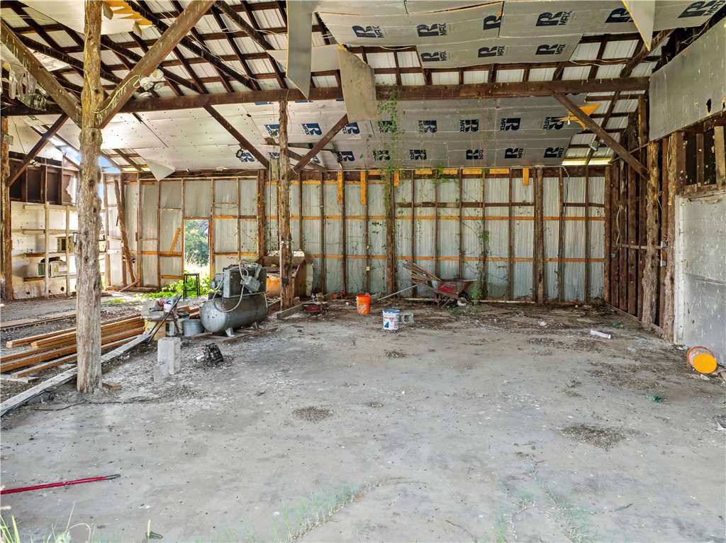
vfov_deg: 56.7
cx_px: 363
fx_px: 503
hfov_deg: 71.6
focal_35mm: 24
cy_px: 272
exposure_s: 1/15
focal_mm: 12.29
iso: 130
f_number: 2.8
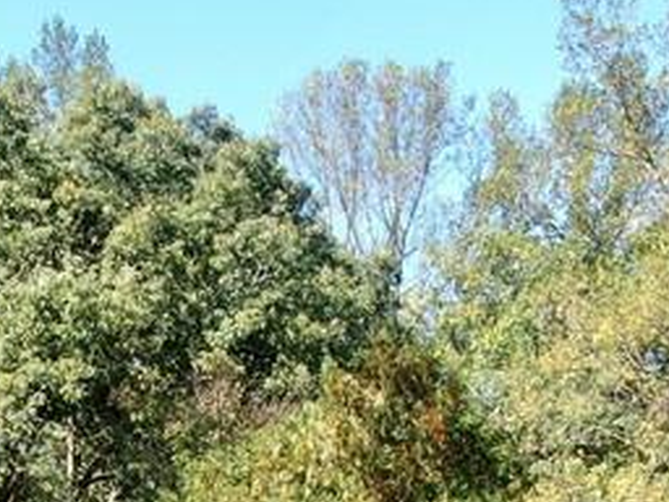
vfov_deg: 13.8
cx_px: 259
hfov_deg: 20.4
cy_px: 902
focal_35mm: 96
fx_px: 1855
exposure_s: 1/240
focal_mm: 4.39
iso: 100
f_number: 2.8
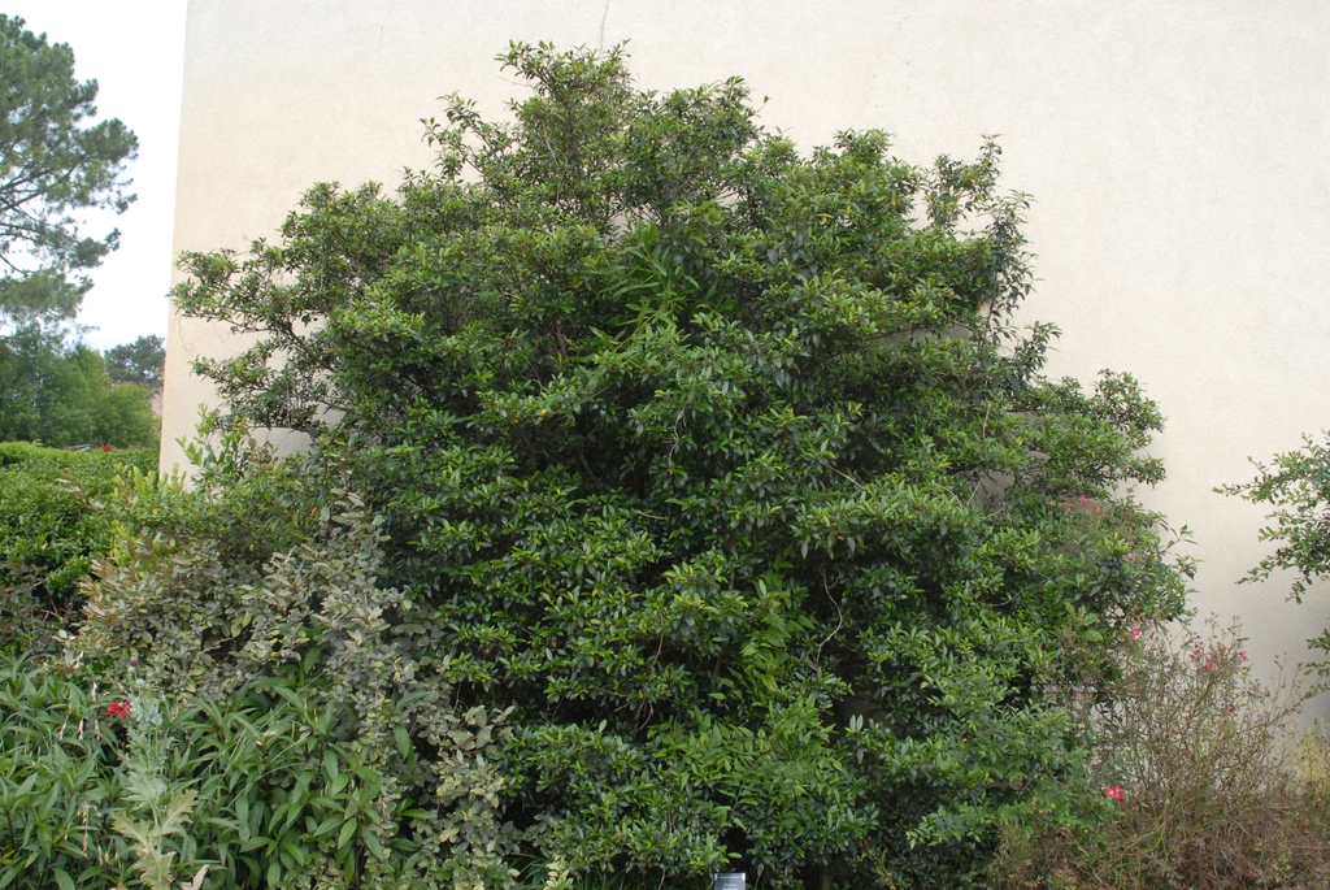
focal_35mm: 42
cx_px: 665
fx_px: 1553
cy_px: 445
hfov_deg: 46.4
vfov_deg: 32.0
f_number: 7.1
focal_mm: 28
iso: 400
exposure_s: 1/180
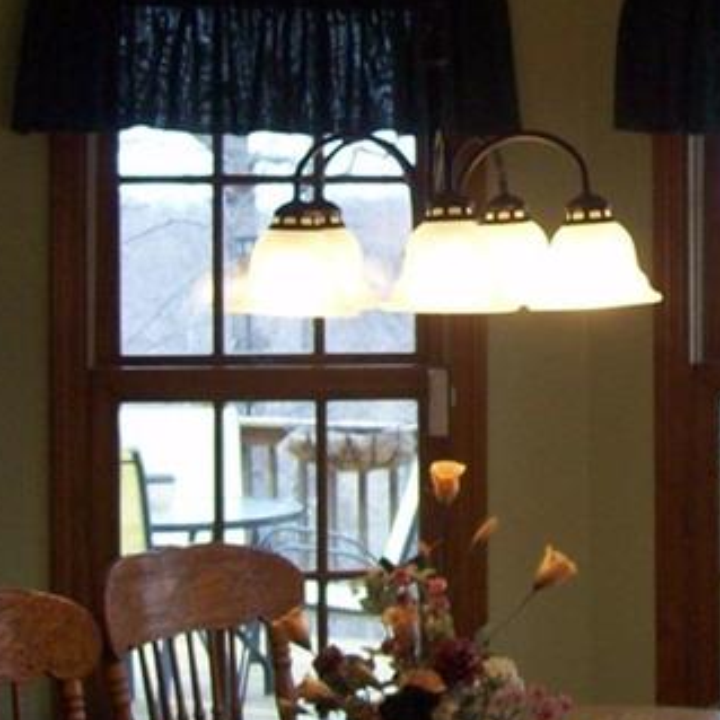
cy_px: 208
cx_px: 634
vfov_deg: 17.0
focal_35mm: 102
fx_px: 2400
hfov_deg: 16.8
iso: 80
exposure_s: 1/75
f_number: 2.7
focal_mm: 6
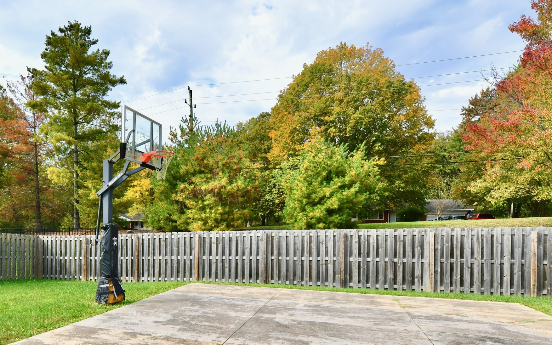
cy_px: 238
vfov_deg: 48.2
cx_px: 173
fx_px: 376
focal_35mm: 25
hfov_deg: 69.9
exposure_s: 1/400
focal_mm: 14
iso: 640
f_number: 10
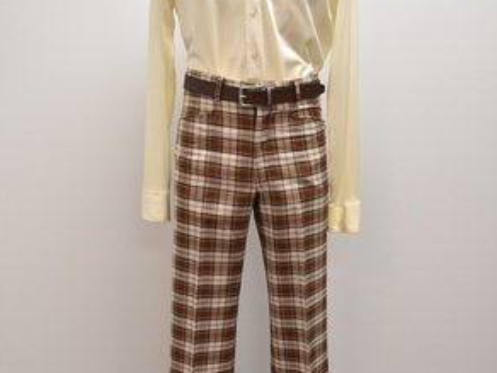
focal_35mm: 40
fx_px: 574
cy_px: 177
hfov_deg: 46.8
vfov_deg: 36.0
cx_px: 250
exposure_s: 1/100
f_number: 4.5
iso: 1000
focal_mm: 18
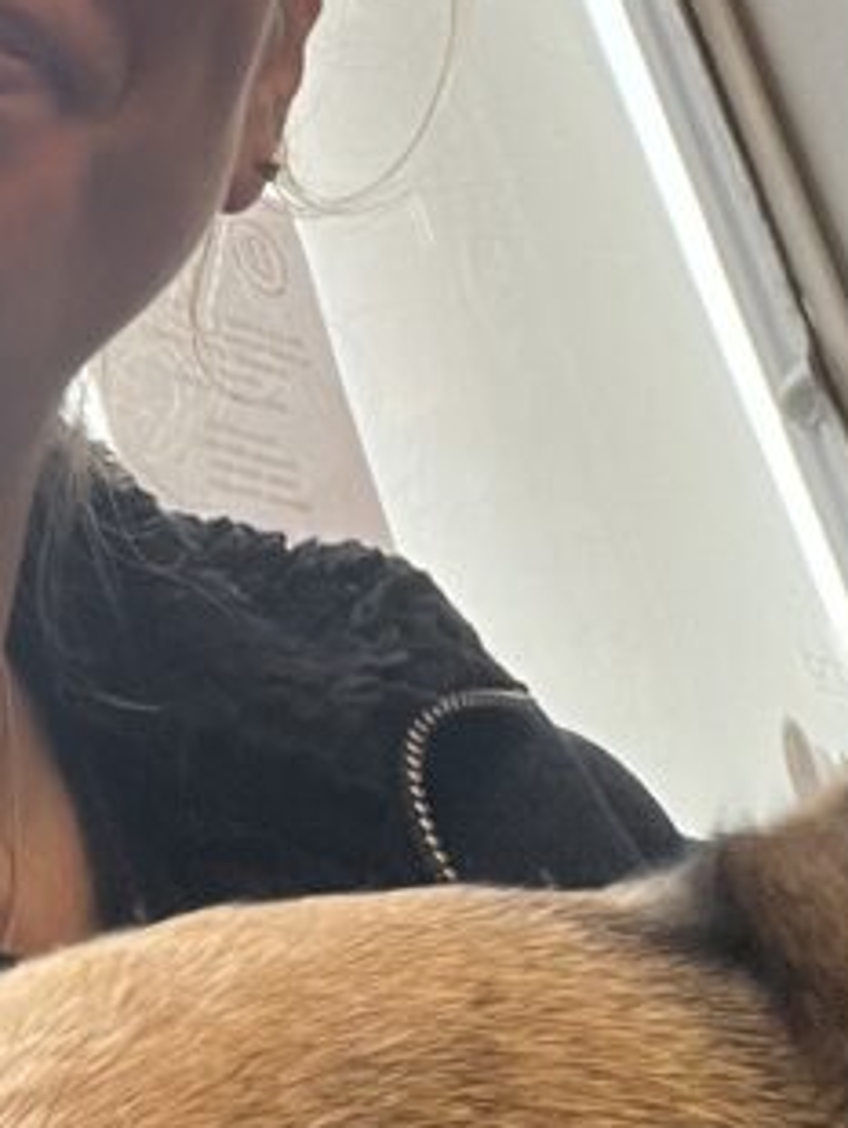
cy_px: 677
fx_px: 3229
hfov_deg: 14.8
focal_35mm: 99
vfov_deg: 19.8
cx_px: 87
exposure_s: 1/50
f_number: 2.2
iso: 80
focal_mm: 2.71
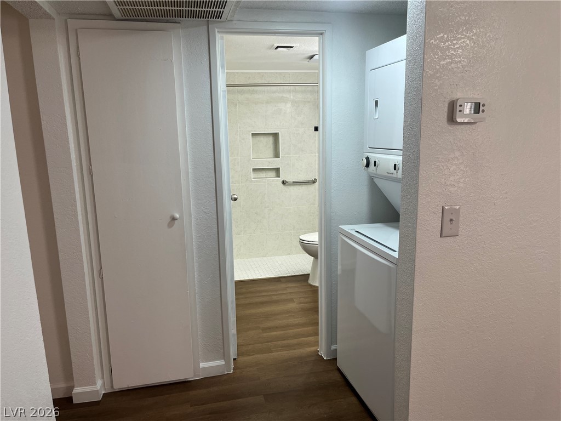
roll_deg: +1.1
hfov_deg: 67.3
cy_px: 210
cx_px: 280
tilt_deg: -12.2
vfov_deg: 53.1
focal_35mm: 26
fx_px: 421
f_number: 1.6
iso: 80
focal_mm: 5.1
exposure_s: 1/120
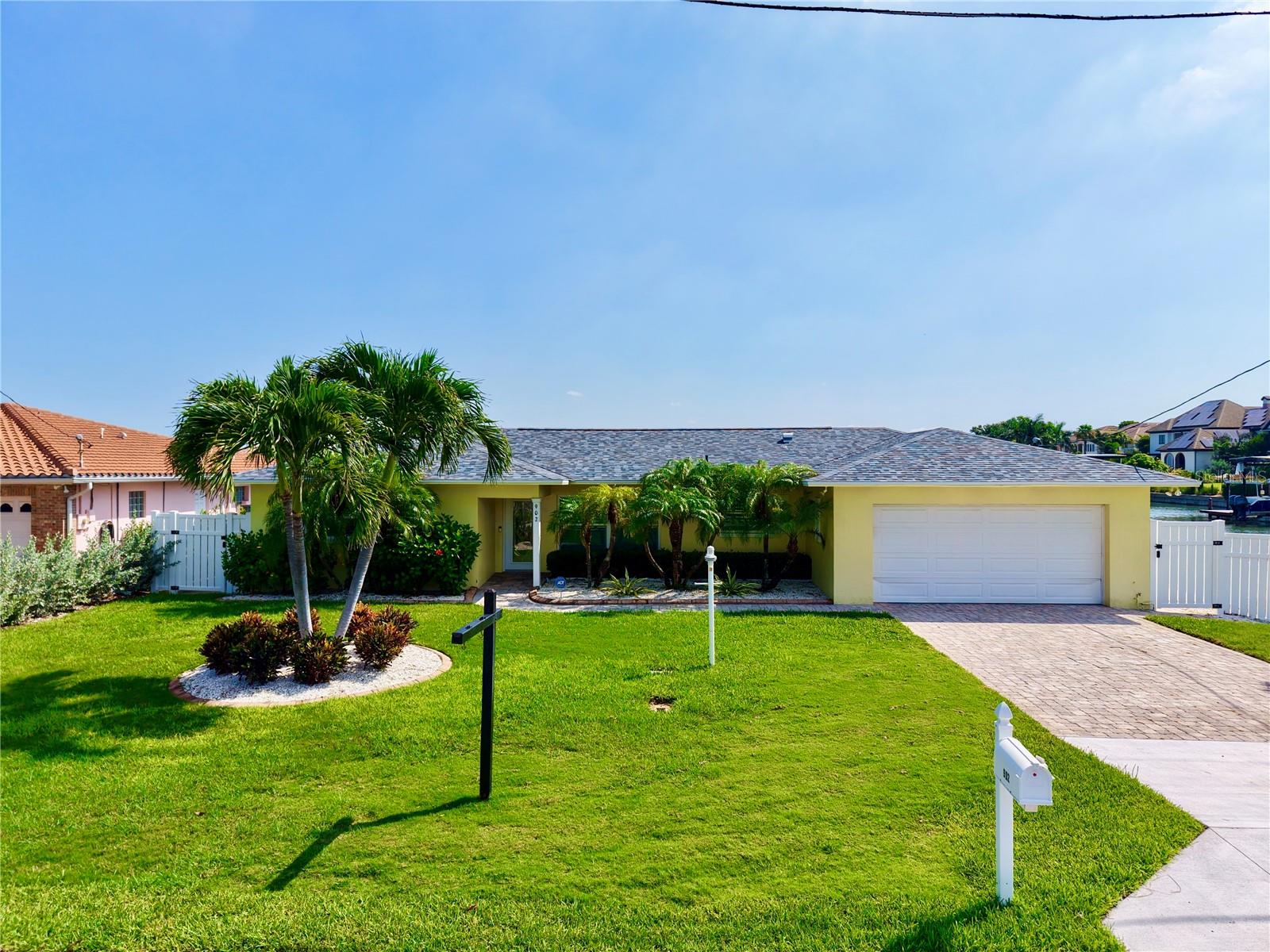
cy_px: 476
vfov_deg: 56.8
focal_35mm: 24
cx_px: 635
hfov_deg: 71.6
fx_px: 881
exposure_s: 1/6000
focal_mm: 8.67
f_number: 1.8
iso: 190
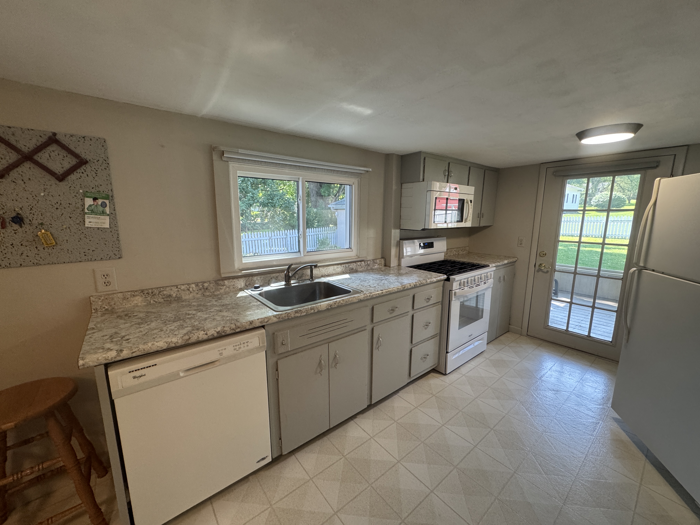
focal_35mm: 14
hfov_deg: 102.1
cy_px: 262
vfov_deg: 85.7
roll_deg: -0.4
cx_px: 350
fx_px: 283
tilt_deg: -8.3
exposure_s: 1/120
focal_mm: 2.22
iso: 250
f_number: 2.2
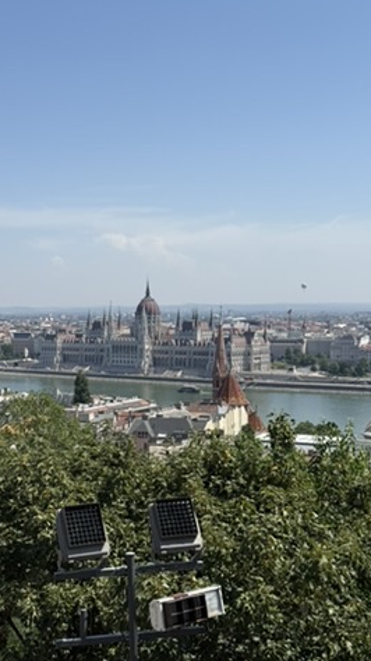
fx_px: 929
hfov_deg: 22.5
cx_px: 134
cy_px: 333
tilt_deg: -0.6
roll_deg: -0.4
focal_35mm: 53
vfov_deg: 39.2
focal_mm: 6.76
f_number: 1.78
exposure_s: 1/7143
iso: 64
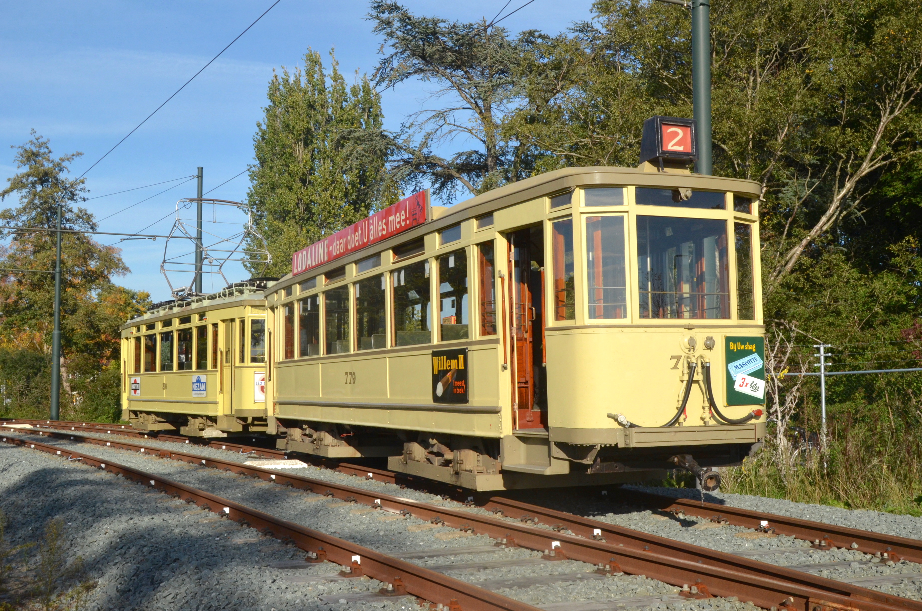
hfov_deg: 43.7
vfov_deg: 29.7
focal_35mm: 45
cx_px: 461
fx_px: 1150
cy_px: 306
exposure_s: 1/800
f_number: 14
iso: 800
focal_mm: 30
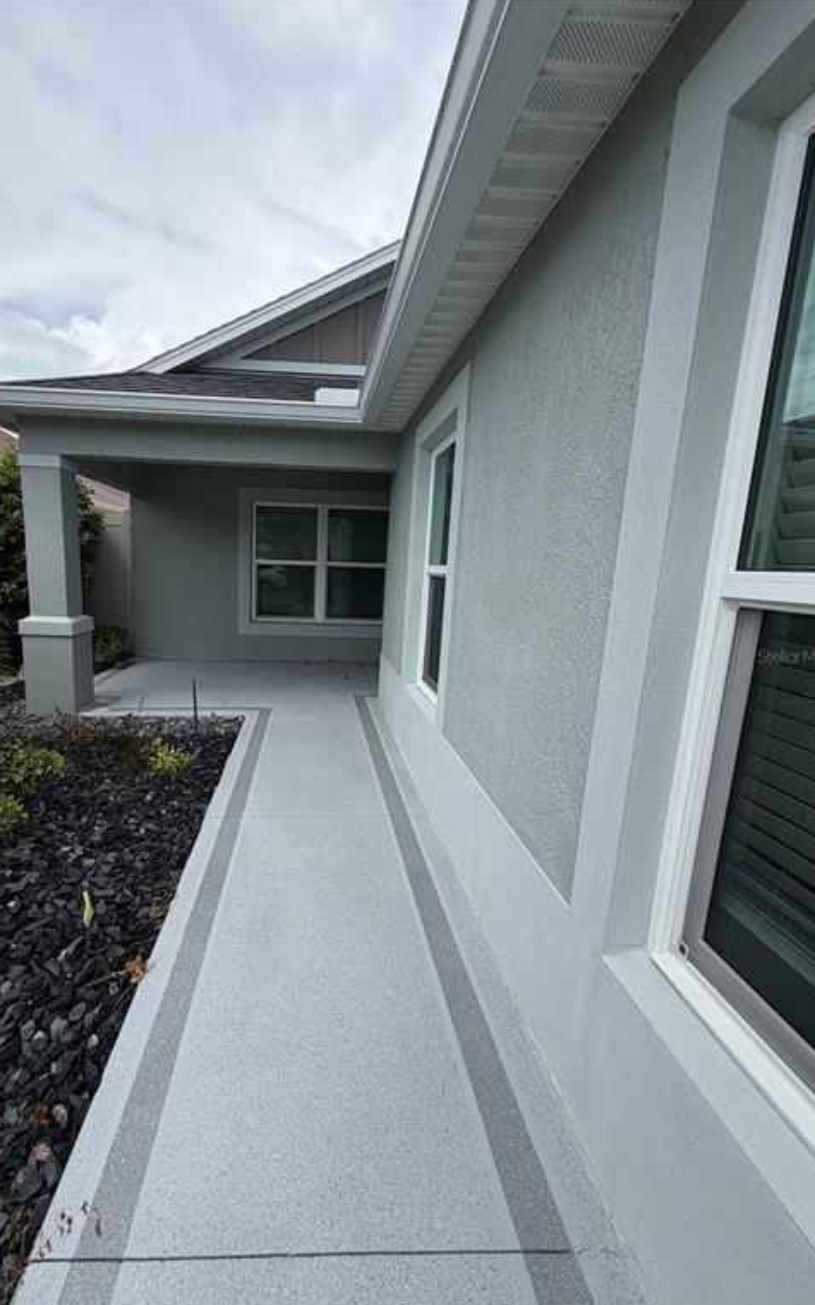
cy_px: 656
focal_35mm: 15
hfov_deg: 74.3
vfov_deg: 101.5
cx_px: 341
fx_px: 533
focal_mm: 2.22
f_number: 2.2
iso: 20
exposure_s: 1/1001
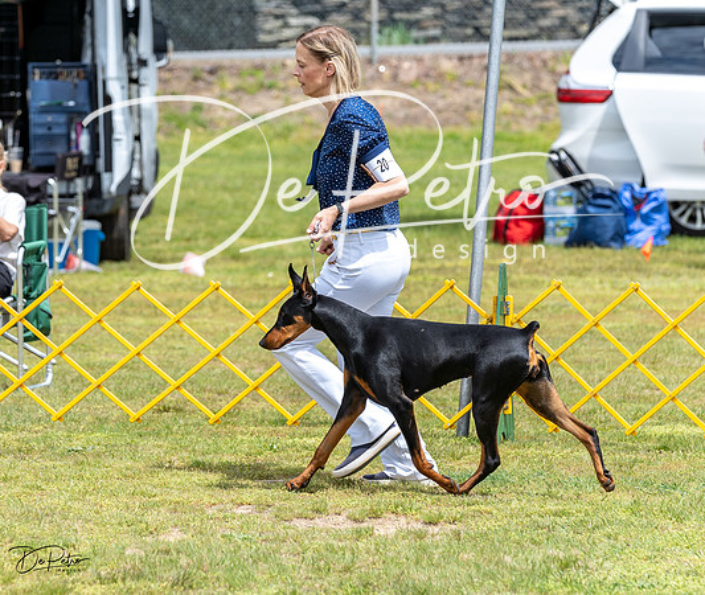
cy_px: 225
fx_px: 5913
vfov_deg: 5.8
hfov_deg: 6.8
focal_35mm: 277
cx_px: 252
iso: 100
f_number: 4.5
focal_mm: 159
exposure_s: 1/640
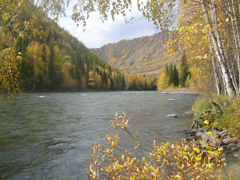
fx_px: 236
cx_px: 120
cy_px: 90
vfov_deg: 41.8
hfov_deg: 54.0
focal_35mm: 34
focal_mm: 5.7
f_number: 4.9
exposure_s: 1/265
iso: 50
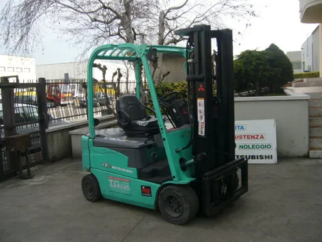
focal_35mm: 35
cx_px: 161
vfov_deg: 40.7
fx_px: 326
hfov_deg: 52.6
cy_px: 121
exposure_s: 1/200
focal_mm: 5.8
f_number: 5.6
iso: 80
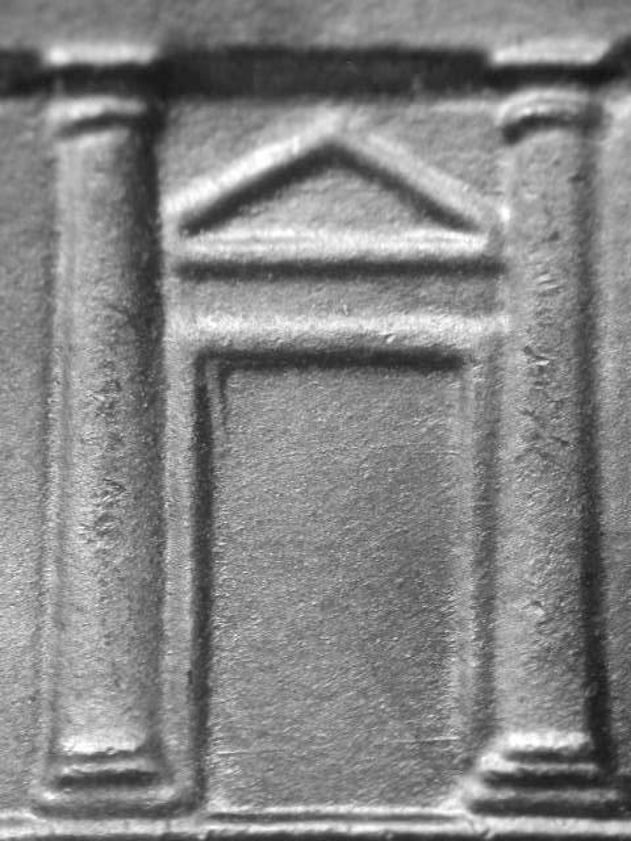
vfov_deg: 15.6
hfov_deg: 11.8
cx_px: 316
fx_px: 3062
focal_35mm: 126
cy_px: 420
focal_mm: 26.2
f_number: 4.5
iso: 100
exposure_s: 1/18.4
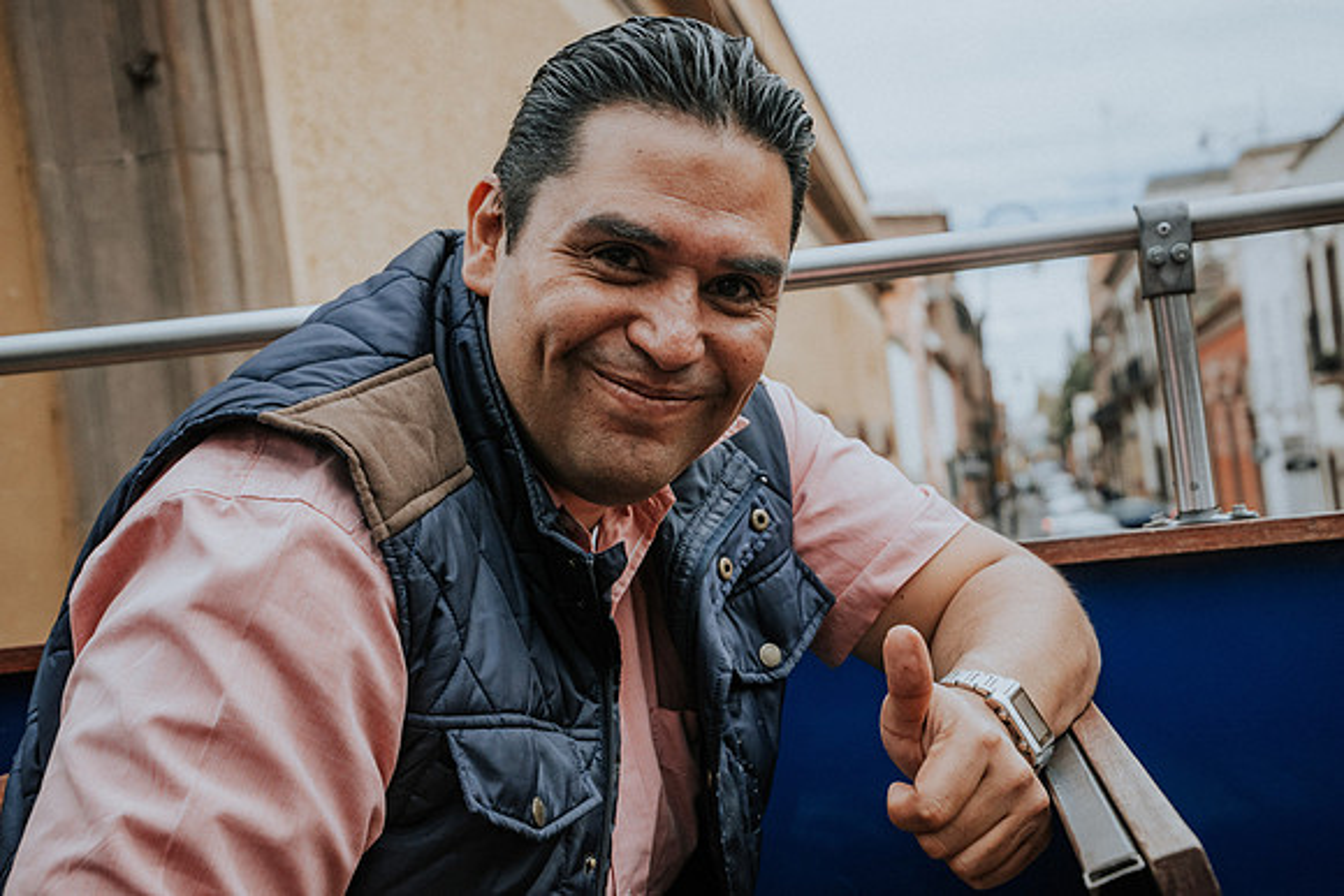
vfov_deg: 23.8
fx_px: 2128
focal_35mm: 57
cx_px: 672
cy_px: 448
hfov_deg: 35.0
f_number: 4.5
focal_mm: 38
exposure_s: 1/1250
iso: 250
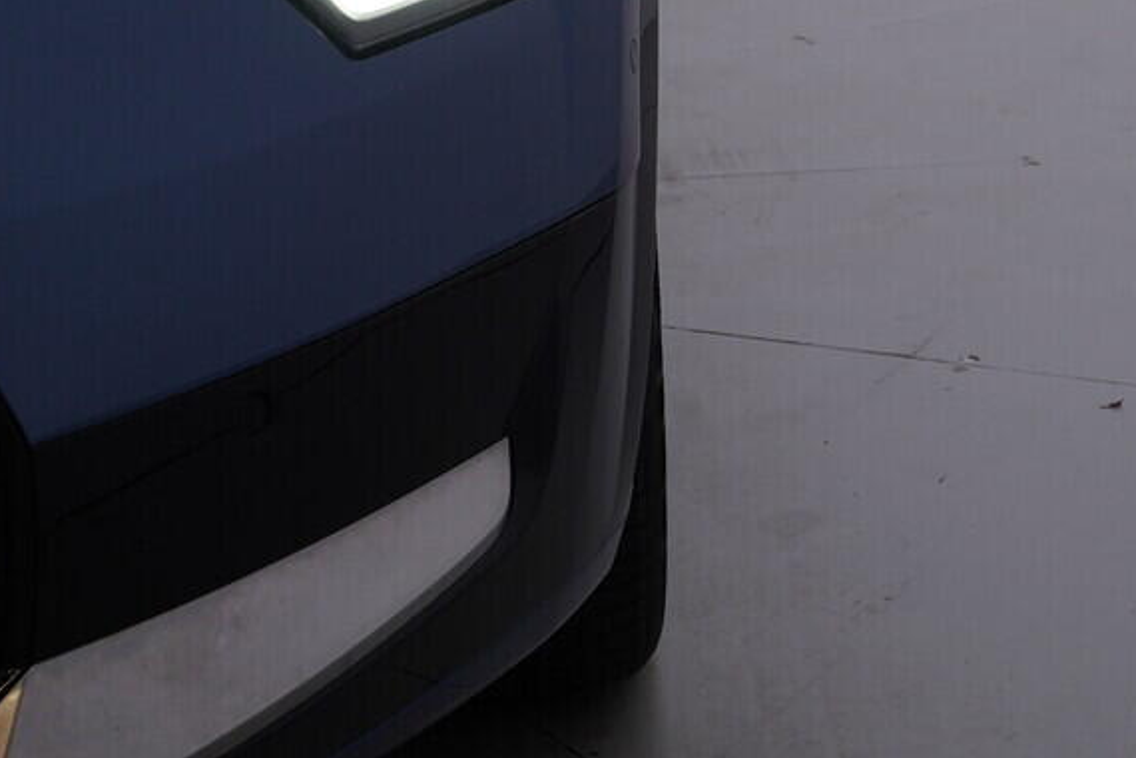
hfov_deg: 22.4
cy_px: -197
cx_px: 646
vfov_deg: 14.5
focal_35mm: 91
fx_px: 2871
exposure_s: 1/125
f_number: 5
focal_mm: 24
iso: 125
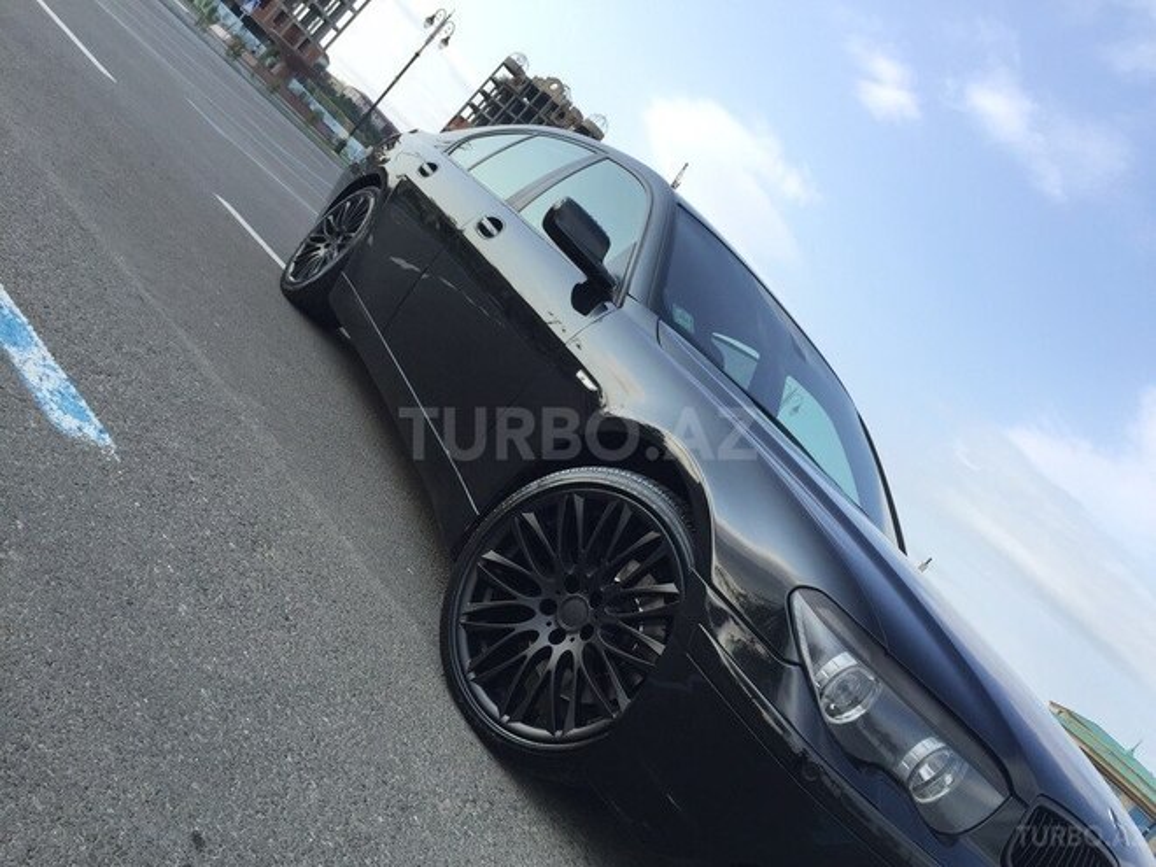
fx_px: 968
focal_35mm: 29
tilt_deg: -2.0
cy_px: 434
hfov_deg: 61.7
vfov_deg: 48.2
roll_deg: -44.3
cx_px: 578
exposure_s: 1/879
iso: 32
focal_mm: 4.15
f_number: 2.2
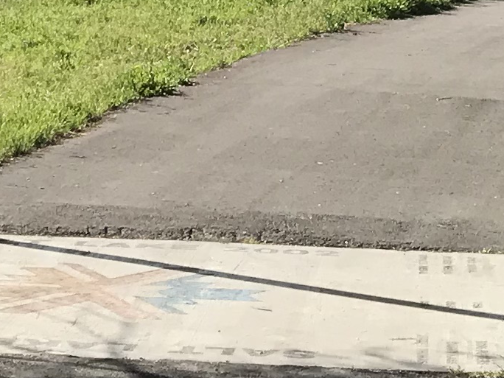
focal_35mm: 165
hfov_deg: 12.0
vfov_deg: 8.4
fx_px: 2402
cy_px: -457
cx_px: 279
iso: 20
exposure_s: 1/1842
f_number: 1.8
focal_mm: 3.99
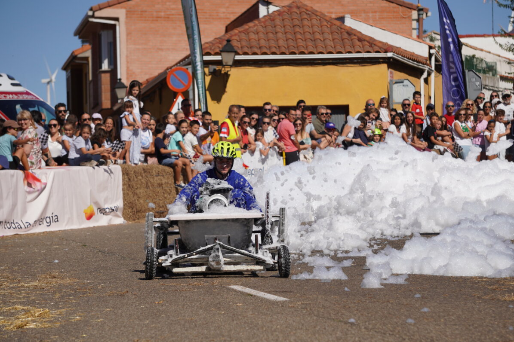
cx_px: 268
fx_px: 2363
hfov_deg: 12.4
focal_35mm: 166
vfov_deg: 8.3
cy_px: 182
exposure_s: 1/1250
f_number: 5.6
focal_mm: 103
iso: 100
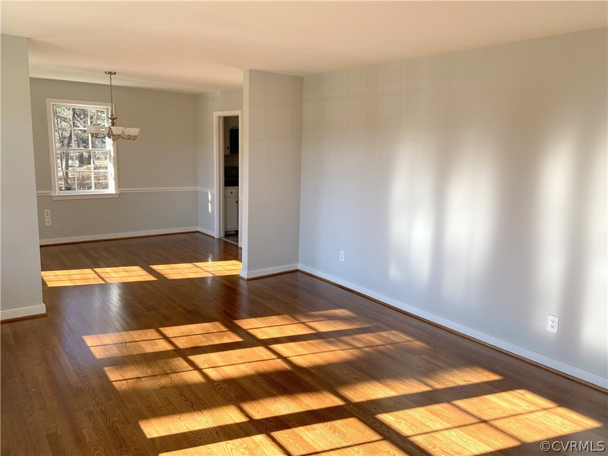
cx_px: 304
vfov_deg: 53.1
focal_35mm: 26
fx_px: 457
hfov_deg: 67.3
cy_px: 228
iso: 32
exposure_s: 1/244
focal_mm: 4.25
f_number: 1.8
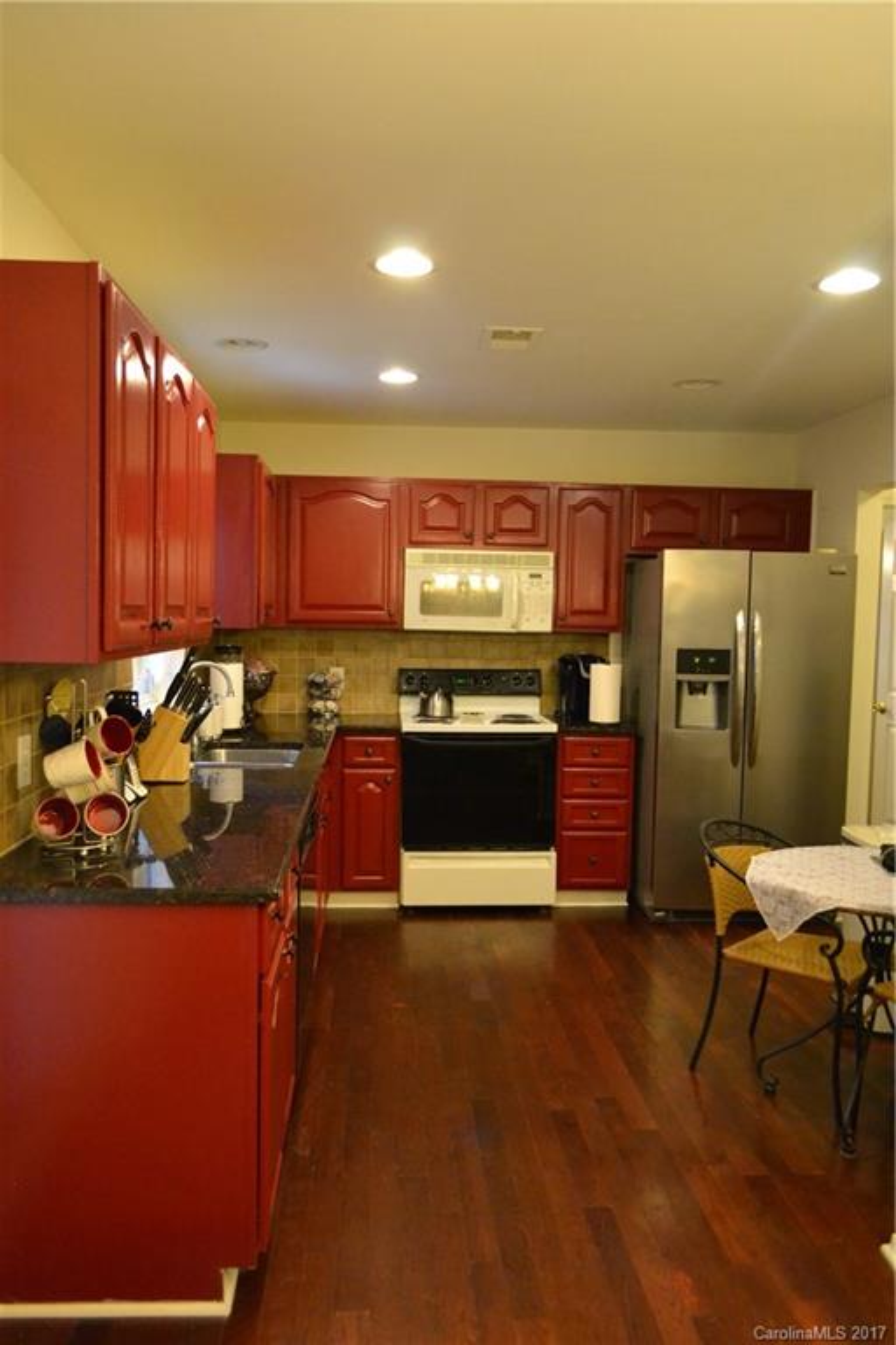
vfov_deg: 67.4
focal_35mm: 27
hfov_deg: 47.9
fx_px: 1008
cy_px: 672
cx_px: 448
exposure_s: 1/80
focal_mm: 18
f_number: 3.5
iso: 3200
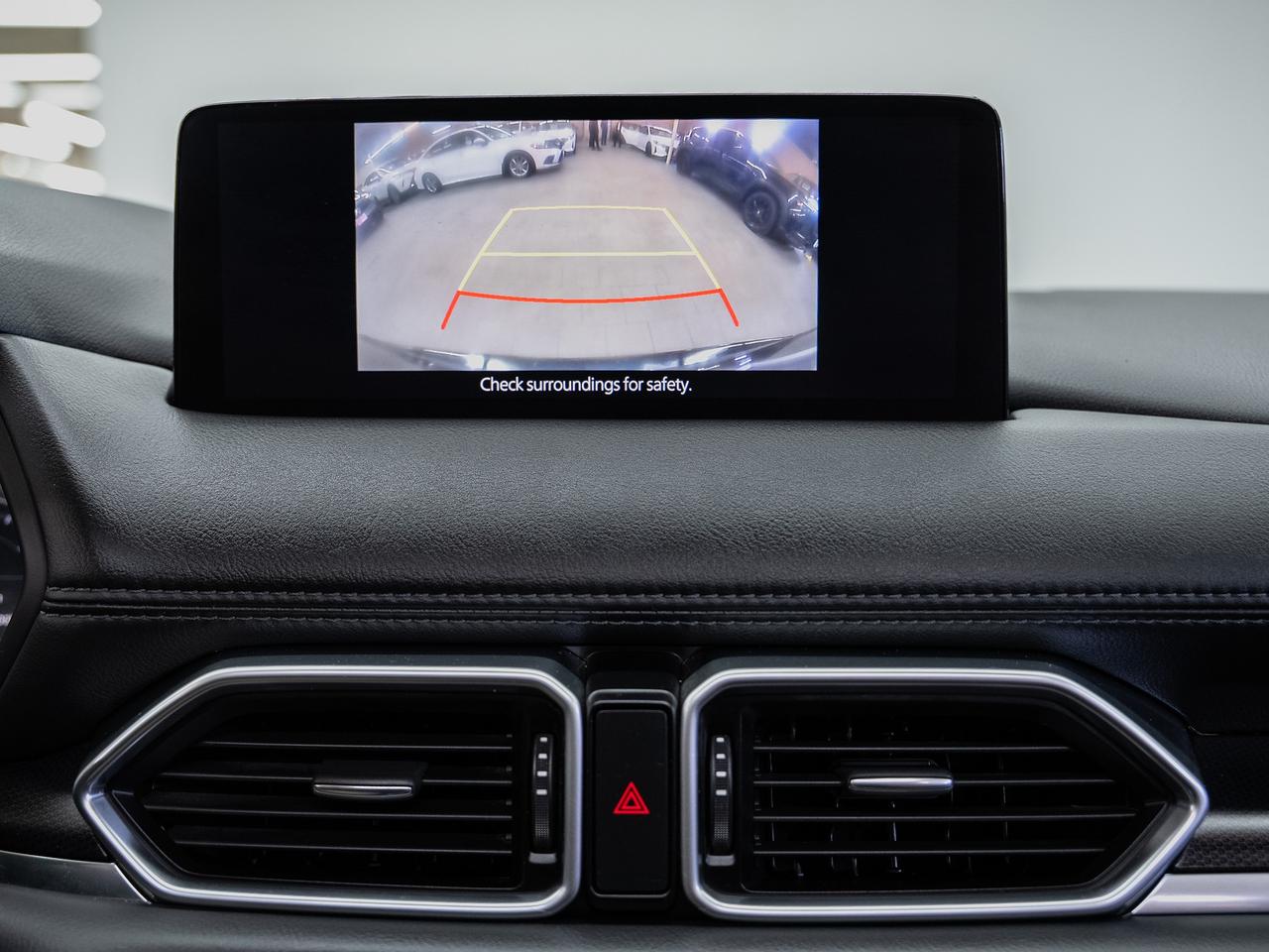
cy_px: 477
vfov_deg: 39.9
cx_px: 612
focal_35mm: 36
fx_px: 1310
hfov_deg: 51.7
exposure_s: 1/50
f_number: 3.5
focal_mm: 29.4
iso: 1250
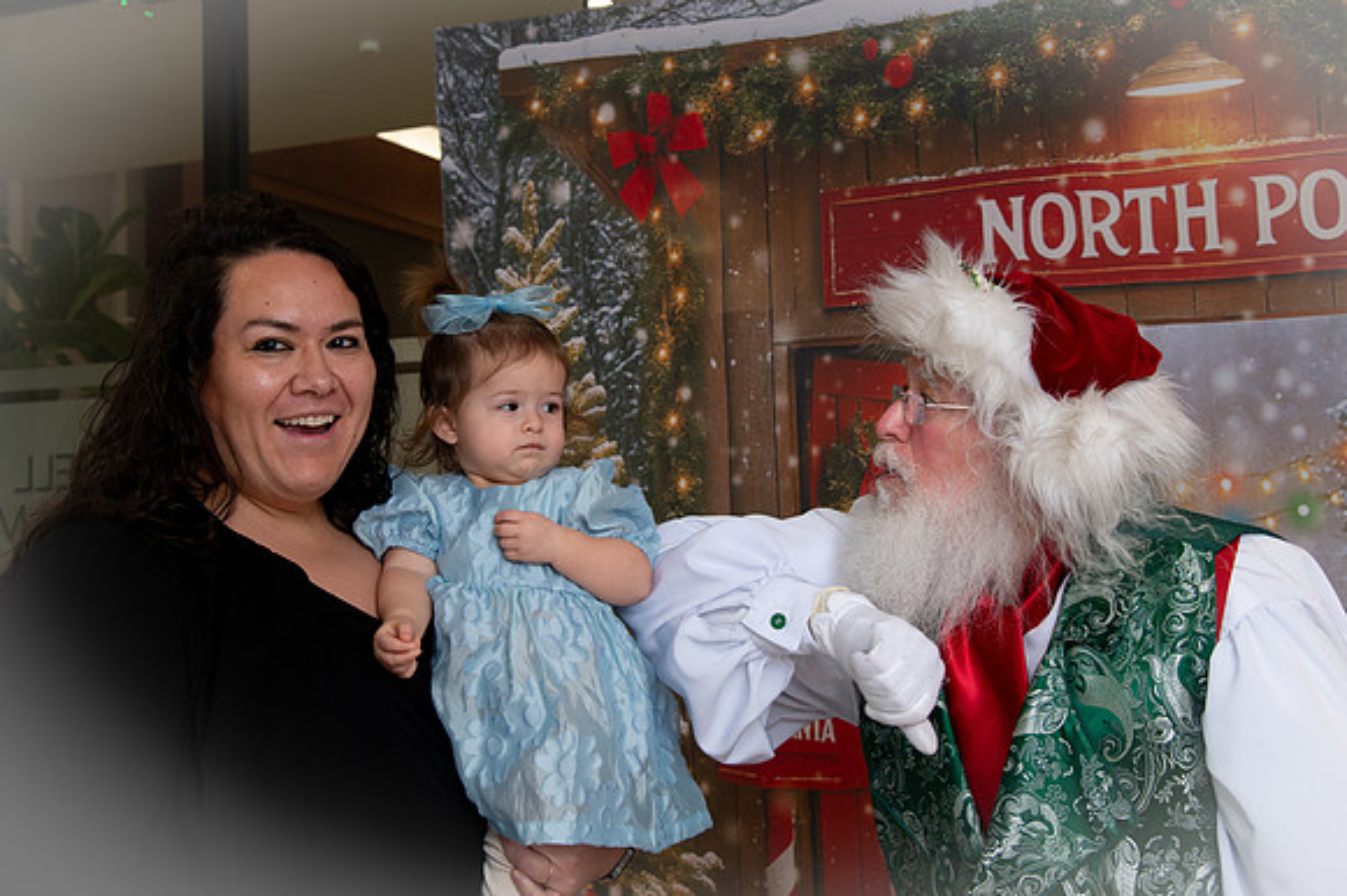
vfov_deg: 29.7
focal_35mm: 45
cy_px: 364
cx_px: 654
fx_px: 1688
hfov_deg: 43.5
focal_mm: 38
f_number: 5
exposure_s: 1/200
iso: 1000
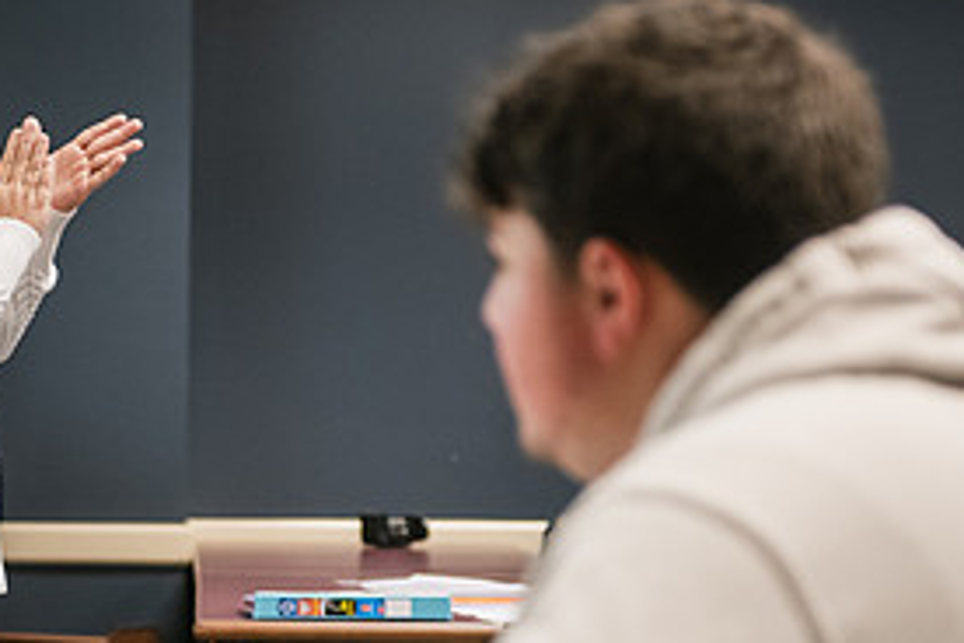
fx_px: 3374
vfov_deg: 10.9
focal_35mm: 126
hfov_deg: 16.2
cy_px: 467
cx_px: 265
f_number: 2.8
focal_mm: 60
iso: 1600
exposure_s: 1/200
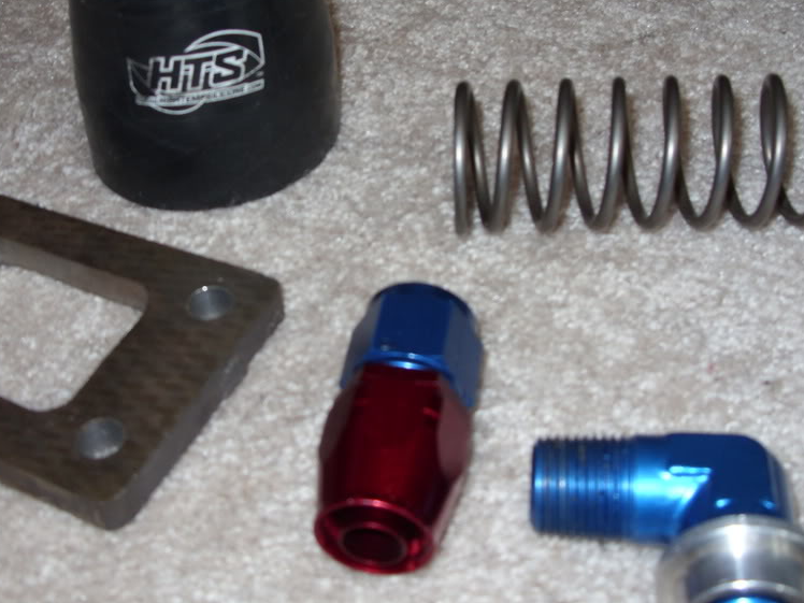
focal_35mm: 52
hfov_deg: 36.8
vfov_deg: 28.0
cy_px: 252
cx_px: 346
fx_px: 1208
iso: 50
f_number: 2.8
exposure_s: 1/30
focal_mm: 6.3
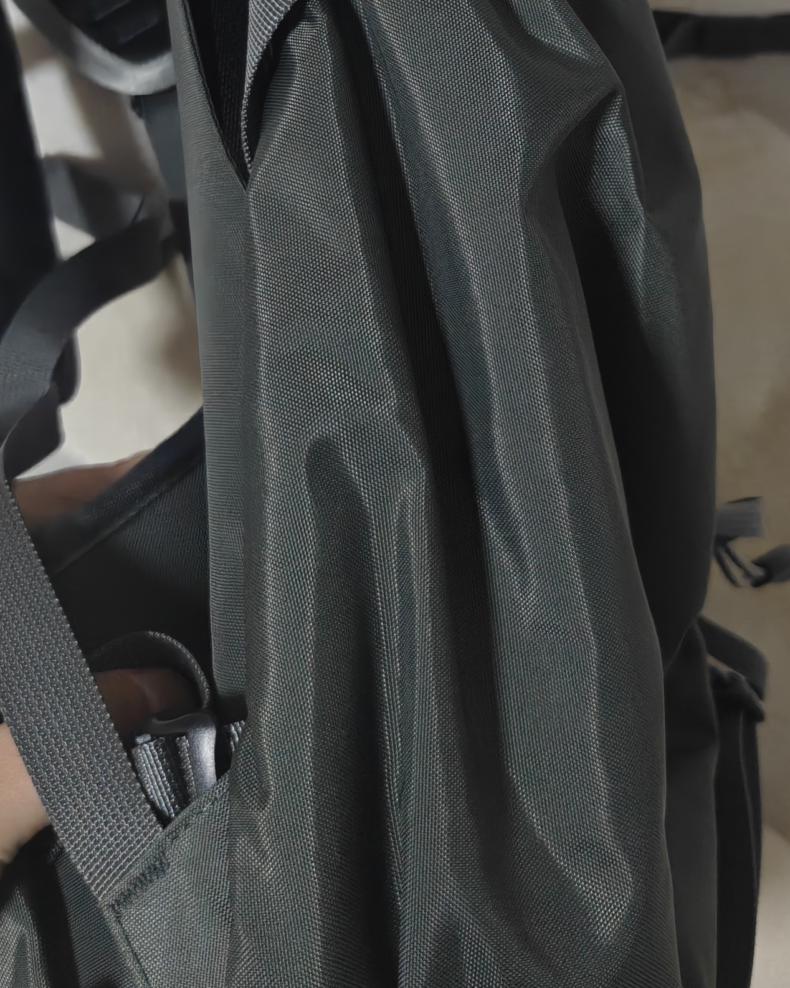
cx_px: 406
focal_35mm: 58
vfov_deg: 30.9
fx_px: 1695
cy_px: 83
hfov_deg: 26.2
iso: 1250
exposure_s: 1/200
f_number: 1.6
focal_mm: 6.06
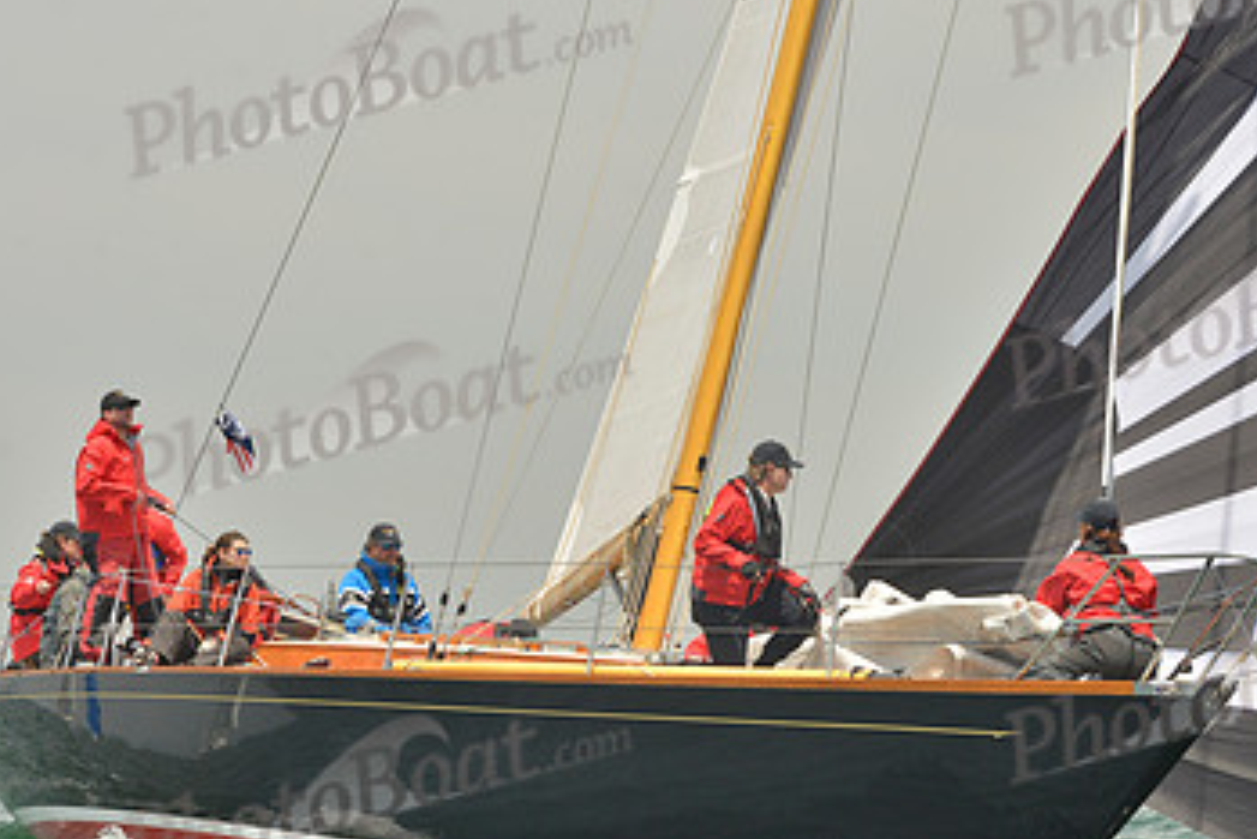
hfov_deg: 12.6
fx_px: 5693
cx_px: 821
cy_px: 553
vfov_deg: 8.4
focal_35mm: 163
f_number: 10
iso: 560
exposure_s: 1/1600
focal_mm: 98
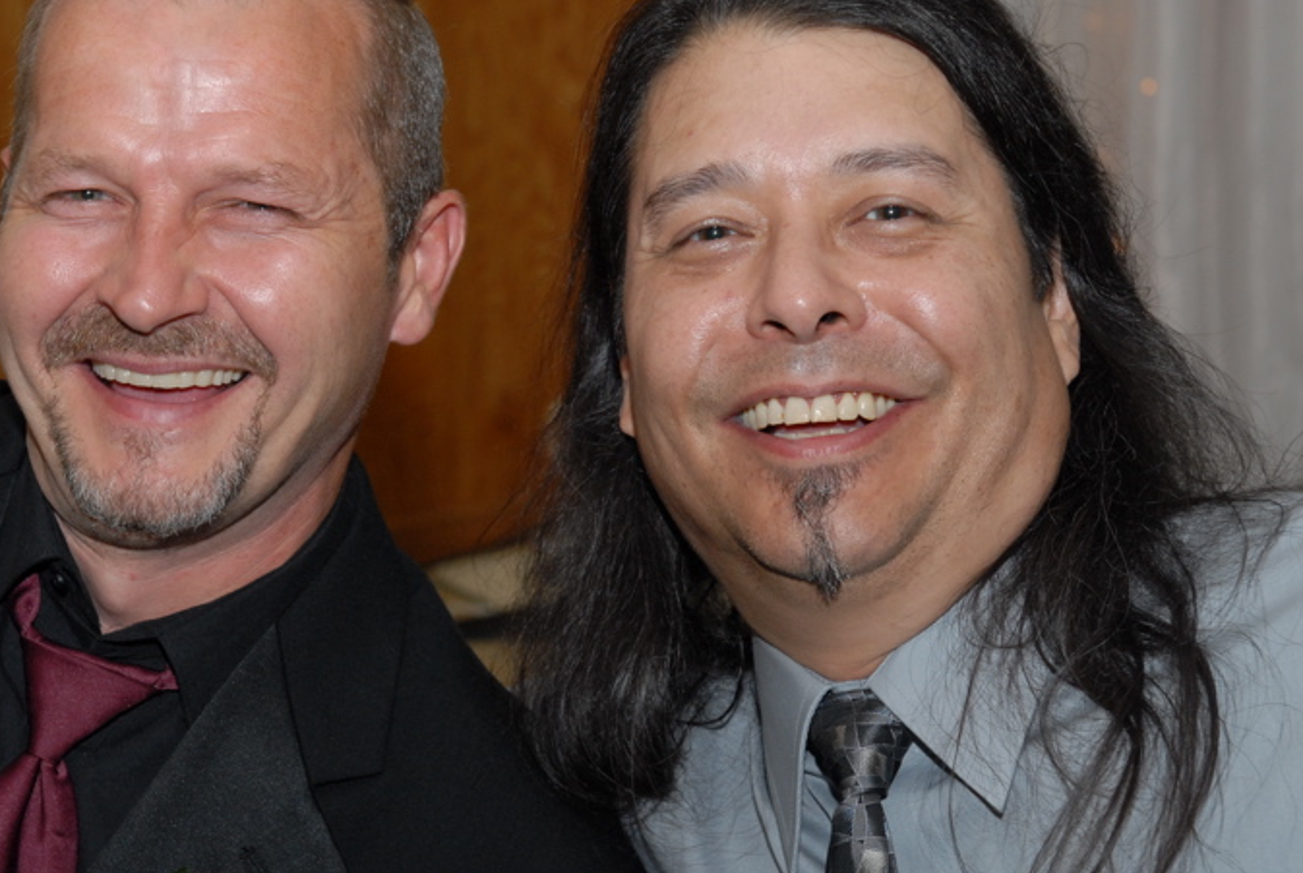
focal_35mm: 106
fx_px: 3842
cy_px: 378
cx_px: 487
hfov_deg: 19.2
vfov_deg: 13.0
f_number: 5.6
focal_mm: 56
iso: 400
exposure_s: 1/60
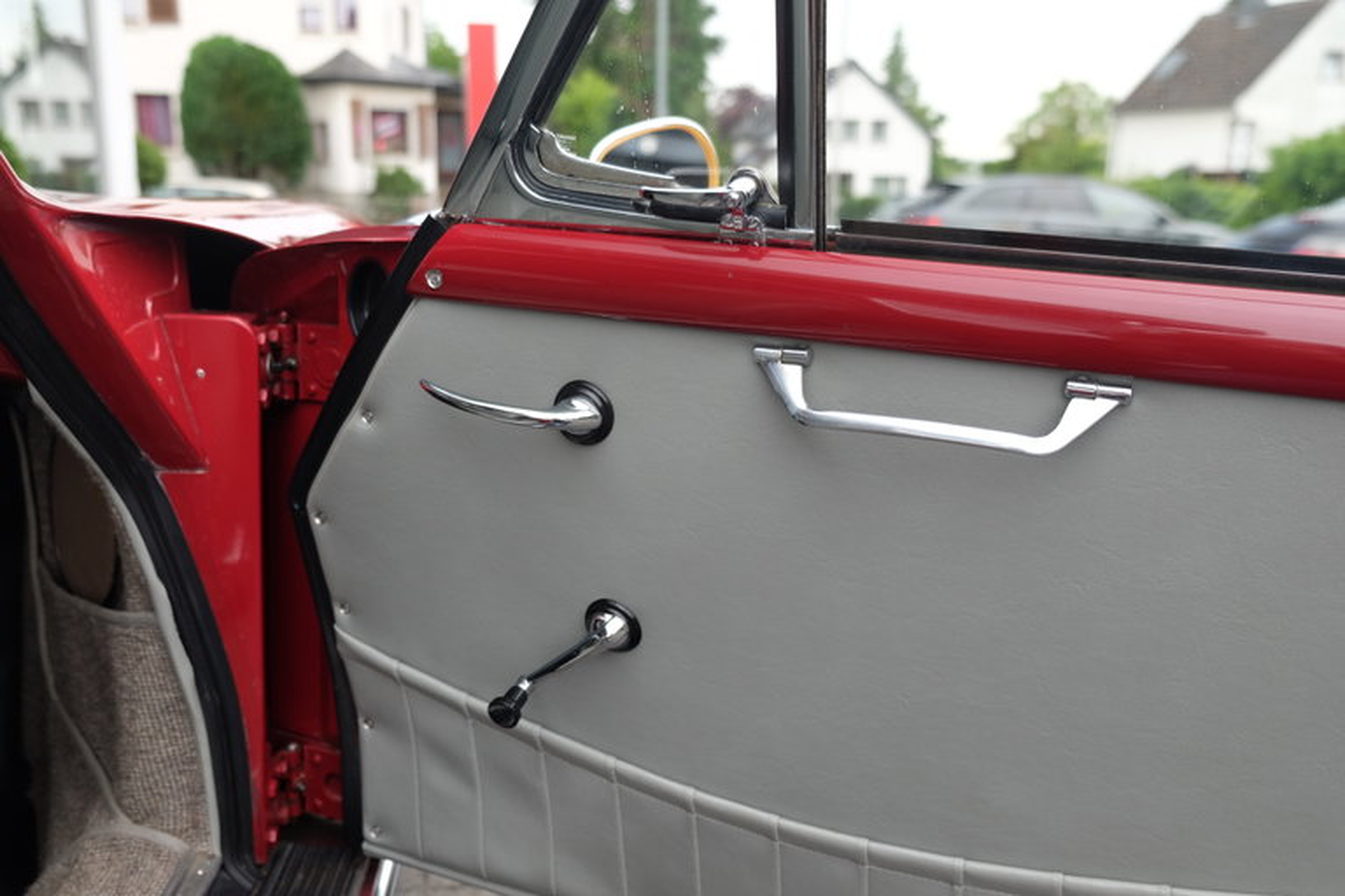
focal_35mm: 32
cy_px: 448
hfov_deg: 58.7
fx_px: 1195
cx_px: 672
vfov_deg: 41.1
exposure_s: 1/100
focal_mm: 21.4
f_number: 3.2
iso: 200
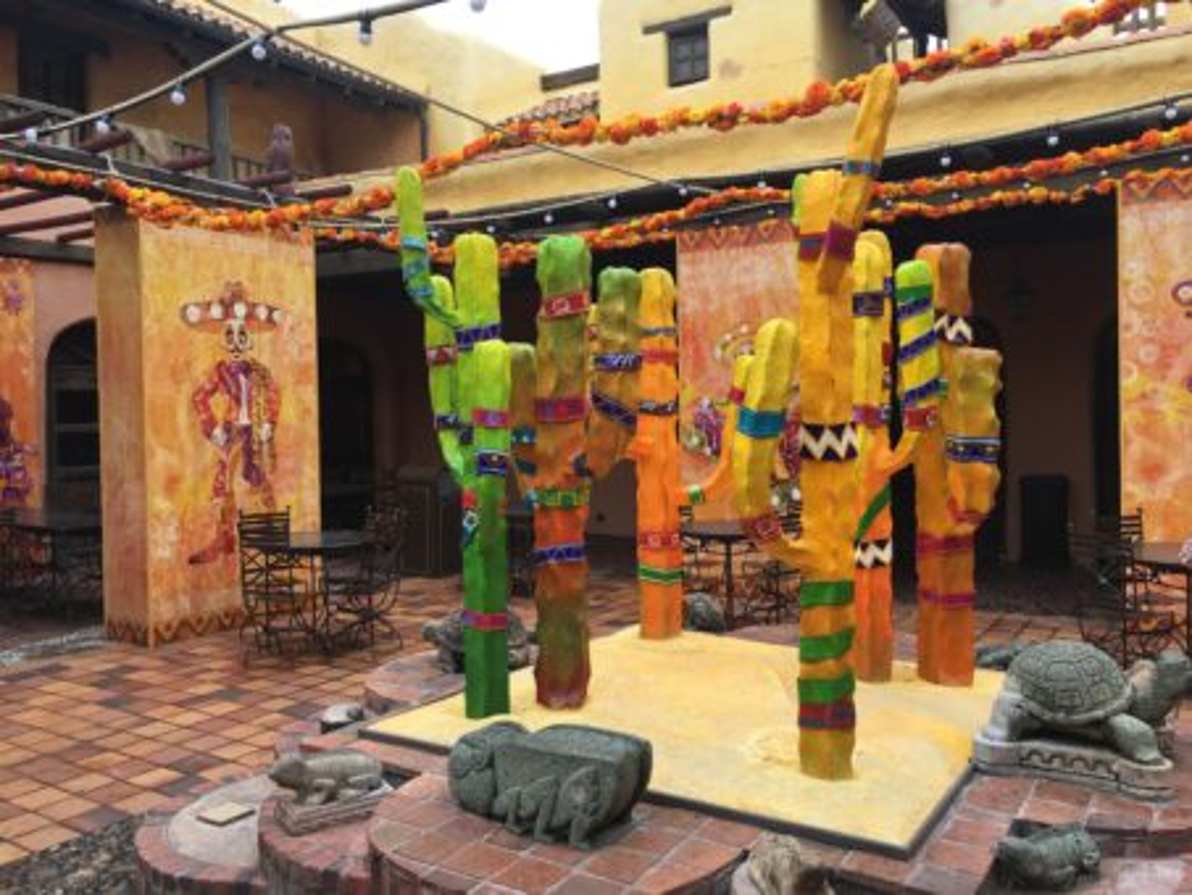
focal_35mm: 29
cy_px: 448
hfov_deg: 61.6
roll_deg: +0.9
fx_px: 999
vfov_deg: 48.2
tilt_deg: +0.3
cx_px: 596
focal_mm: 4.15
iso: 25
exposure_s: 1/256
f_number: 2.2
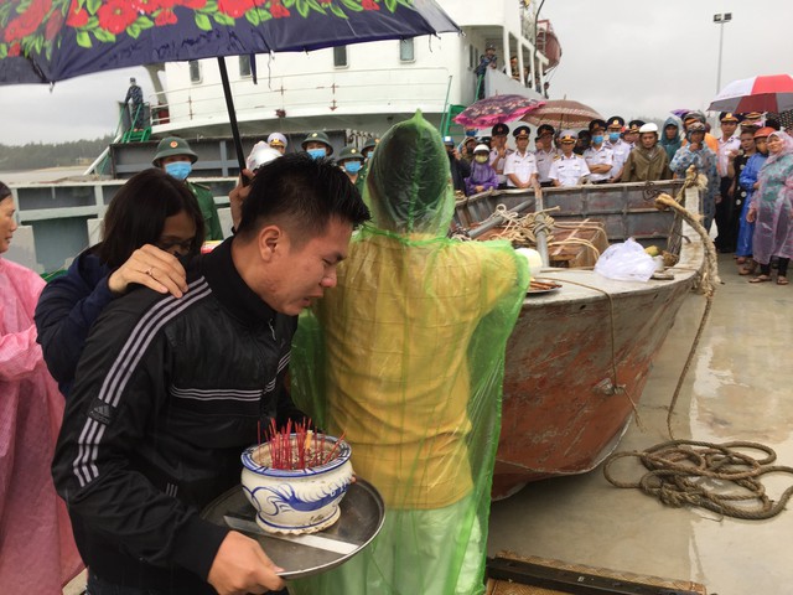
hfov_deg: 61.7
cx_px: 396
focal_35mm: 29
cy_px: 298
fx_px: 664
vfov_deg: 48.2
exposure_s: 1/118
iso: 32
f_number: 2.2
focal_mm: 4.15
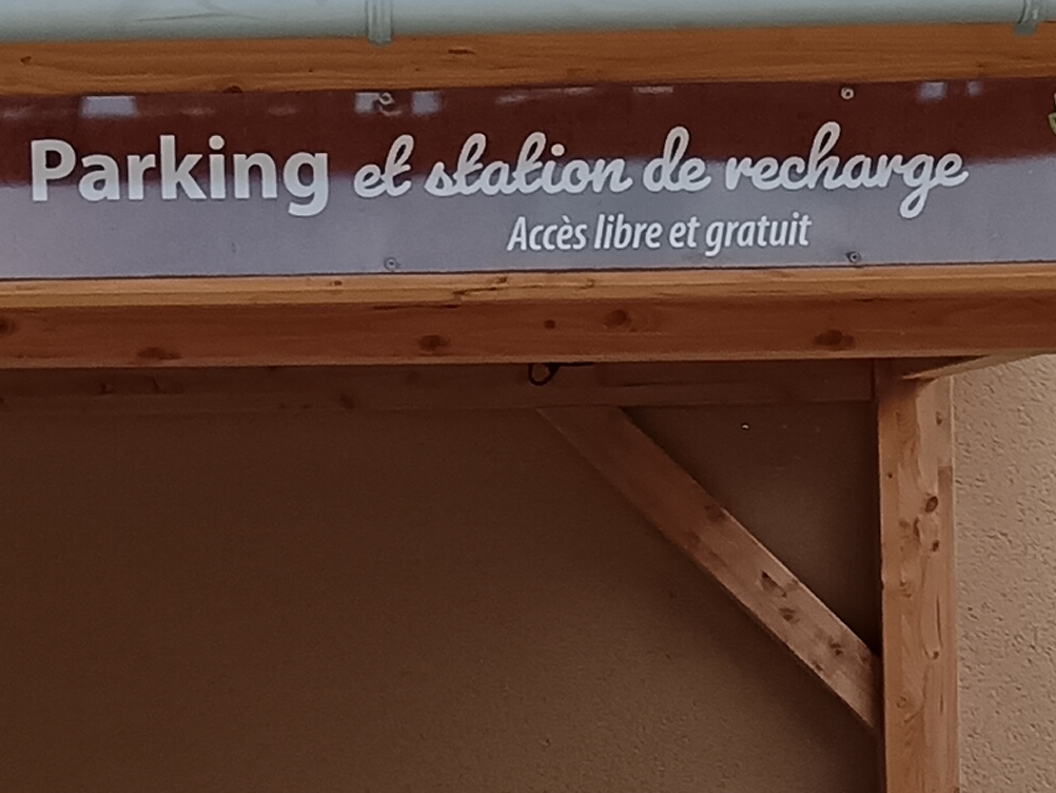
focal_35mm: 156
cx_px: 585
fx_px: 4760
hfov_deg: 12.7
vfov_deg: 9.3
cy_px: 1153
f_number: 1.9
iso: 348
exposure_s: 1/900
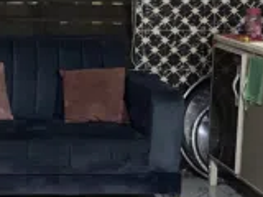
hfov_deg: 18.3
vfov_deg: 14.1
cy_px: 34
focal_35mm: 104
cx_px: -13
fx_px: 790
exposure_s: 1/25
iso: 500
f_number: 1.8
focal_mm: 4.25
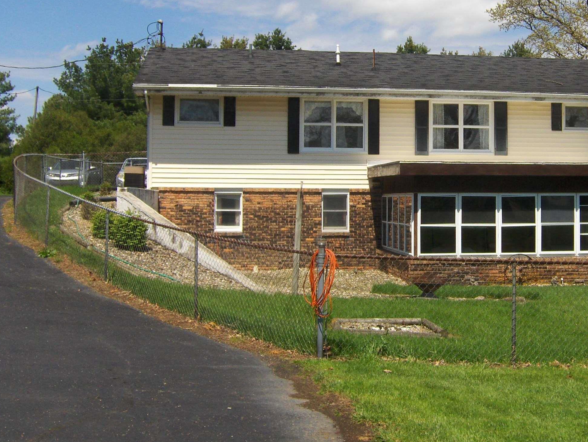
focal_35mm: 55
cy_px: 142
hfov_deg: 34.6
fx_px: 935
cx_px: 390
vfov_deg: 26.4
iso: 100
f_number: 6.9
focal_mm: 7.5
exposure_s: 1/562
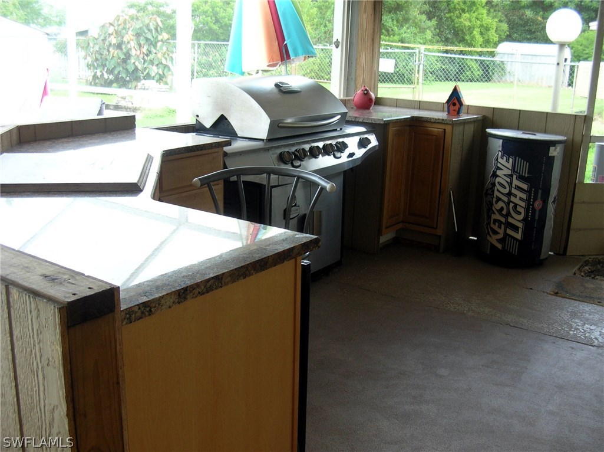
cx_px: 302
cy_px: 226
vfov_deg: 39.6
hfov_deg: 51.4
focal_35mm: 36
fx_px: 627
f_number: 2.7
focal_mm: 6
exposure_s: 1/49.2
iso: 50
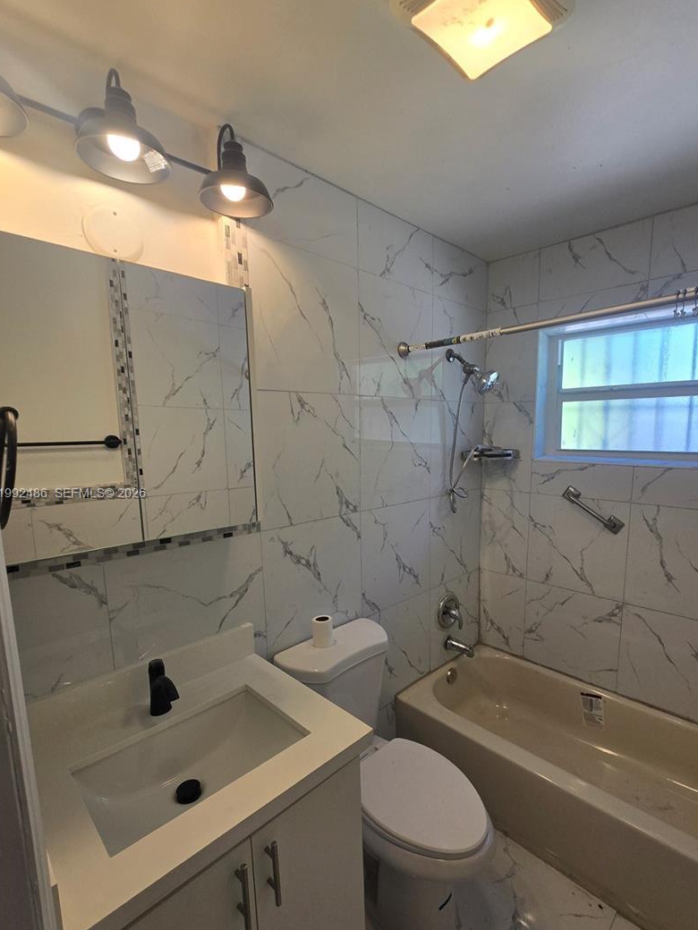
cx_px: 383
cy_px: 495
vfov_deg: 98.0
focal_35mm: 15
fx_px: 403
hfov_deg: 81.5
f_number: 2.2
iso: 50
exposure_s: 1/120
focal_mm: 2.2
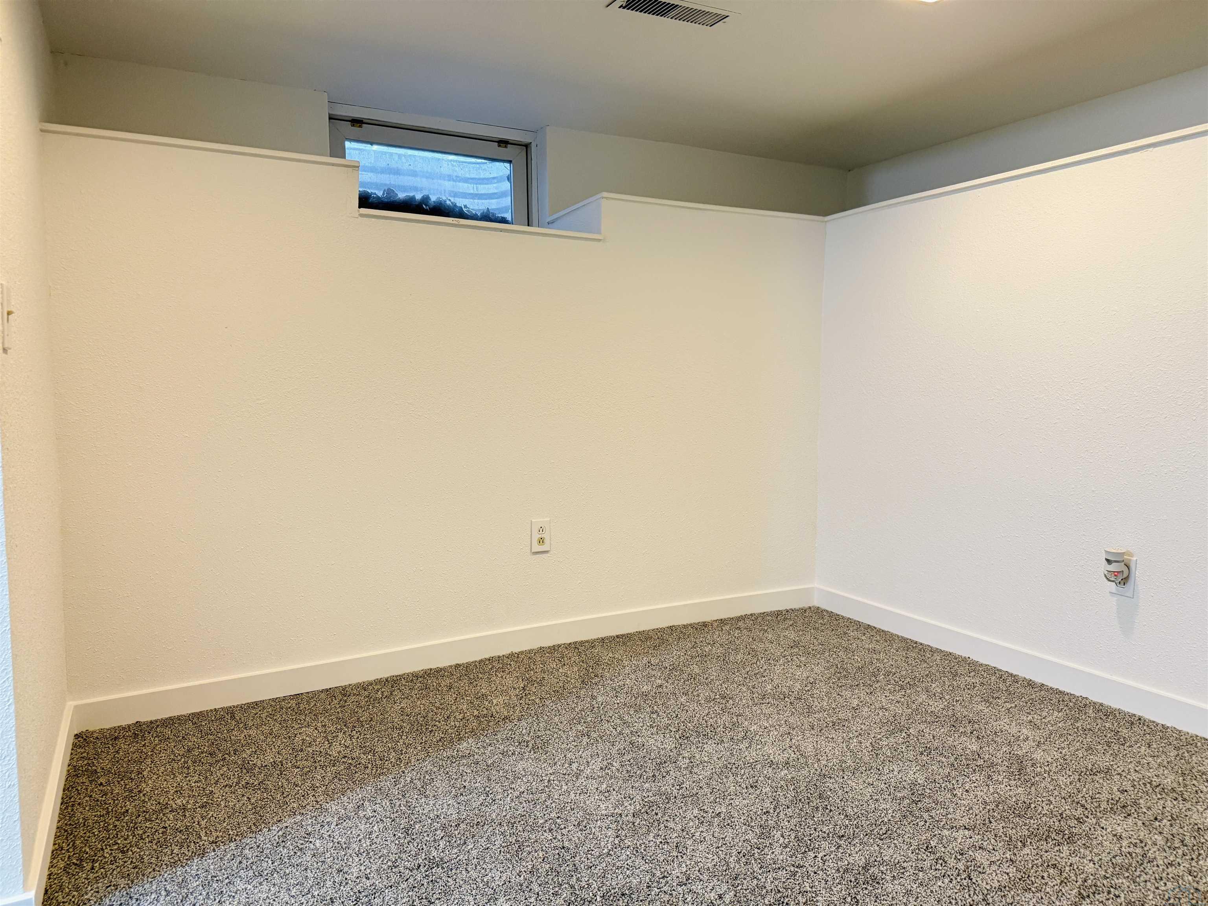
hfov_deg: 71.6
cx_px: 604
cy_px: 453
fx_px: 838
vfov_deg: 56.8
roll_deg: -0.4
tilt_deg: -4.4
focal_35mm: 24
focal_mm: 6.76
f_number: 1.78
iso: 400
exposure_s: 1/60
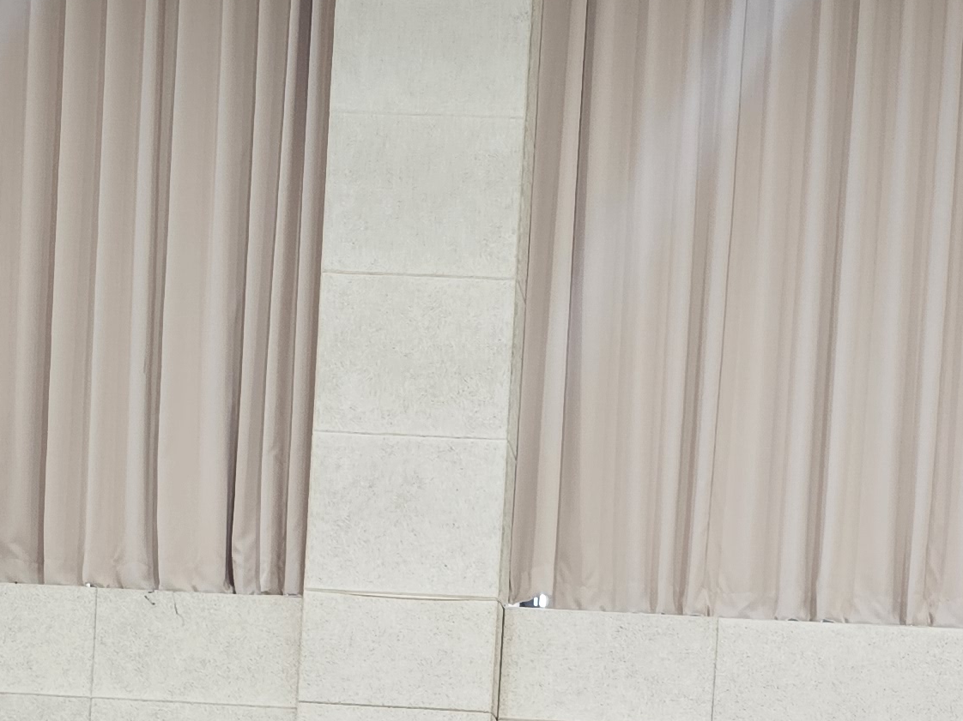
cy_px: 1260
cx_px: 640
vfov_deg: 15.6
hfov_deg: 23.7
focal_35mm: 82
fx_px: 2281
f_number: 1.7
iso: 250
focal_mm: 6.3
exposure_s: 1/180
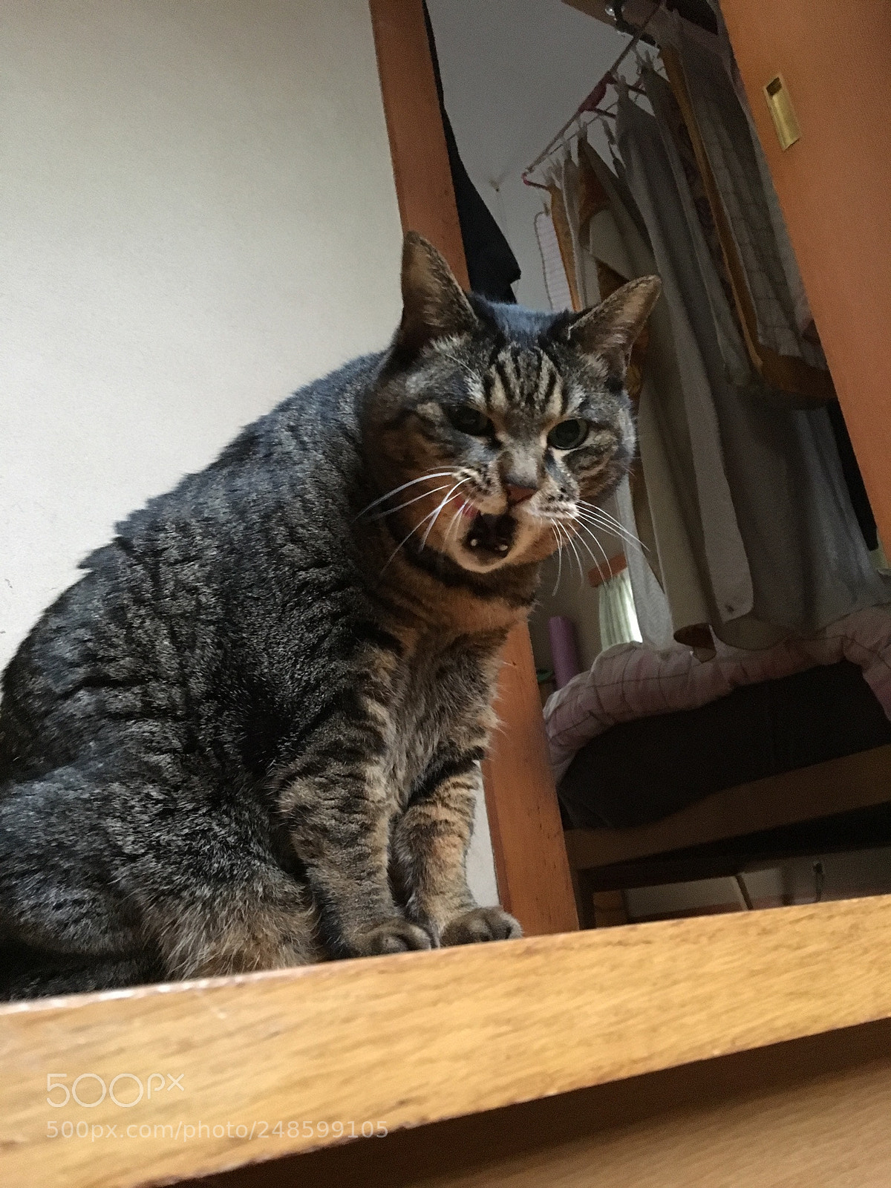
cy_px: 594
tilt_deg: +19.8
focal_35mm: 29
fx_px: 995
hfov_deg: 48.2
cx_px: 446
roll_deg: +7.5
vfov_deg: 61.7
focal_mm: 4.15
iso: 320
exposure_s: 1/15
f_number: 2.2
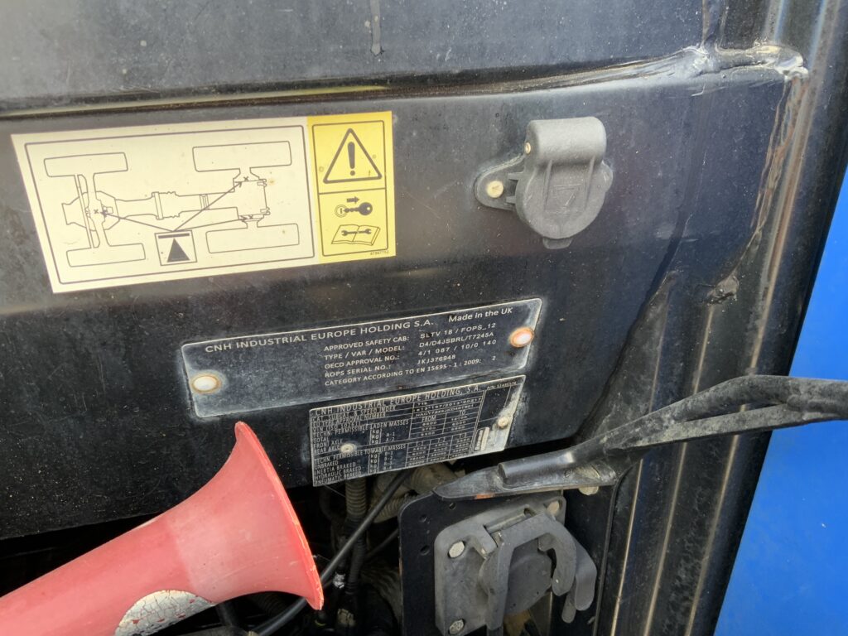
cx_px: 424
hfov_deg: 61.7
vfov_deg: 48.2
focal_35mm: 29
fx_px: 710
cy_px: 318
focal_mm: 3
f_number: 1.8
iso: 32
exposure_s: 1/122
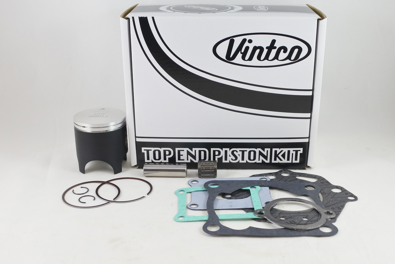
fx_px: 362
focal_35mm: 33
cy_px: 132
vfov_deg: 40.0
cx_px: 198
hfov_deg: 57.2
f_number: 3.8
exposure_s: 1/125
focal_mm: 12.3
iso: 450
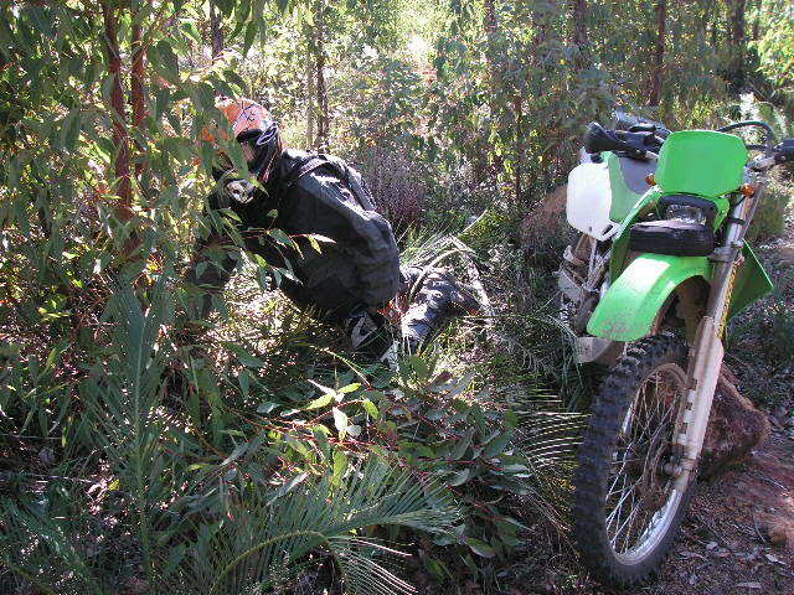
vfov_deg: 37.7
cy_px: 298
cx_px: 397
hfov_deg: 49.0
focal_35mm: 38
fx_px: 872
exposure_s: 1/45
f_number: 3.3
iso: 50
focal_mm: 6.3
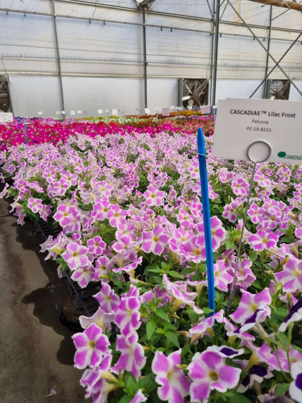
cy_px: 202
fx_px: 302
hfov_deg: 53.1
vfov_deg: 67.3
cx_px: 151
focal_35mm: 26
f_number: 1.8
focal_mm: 5.4
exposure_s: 1/1952
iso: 50
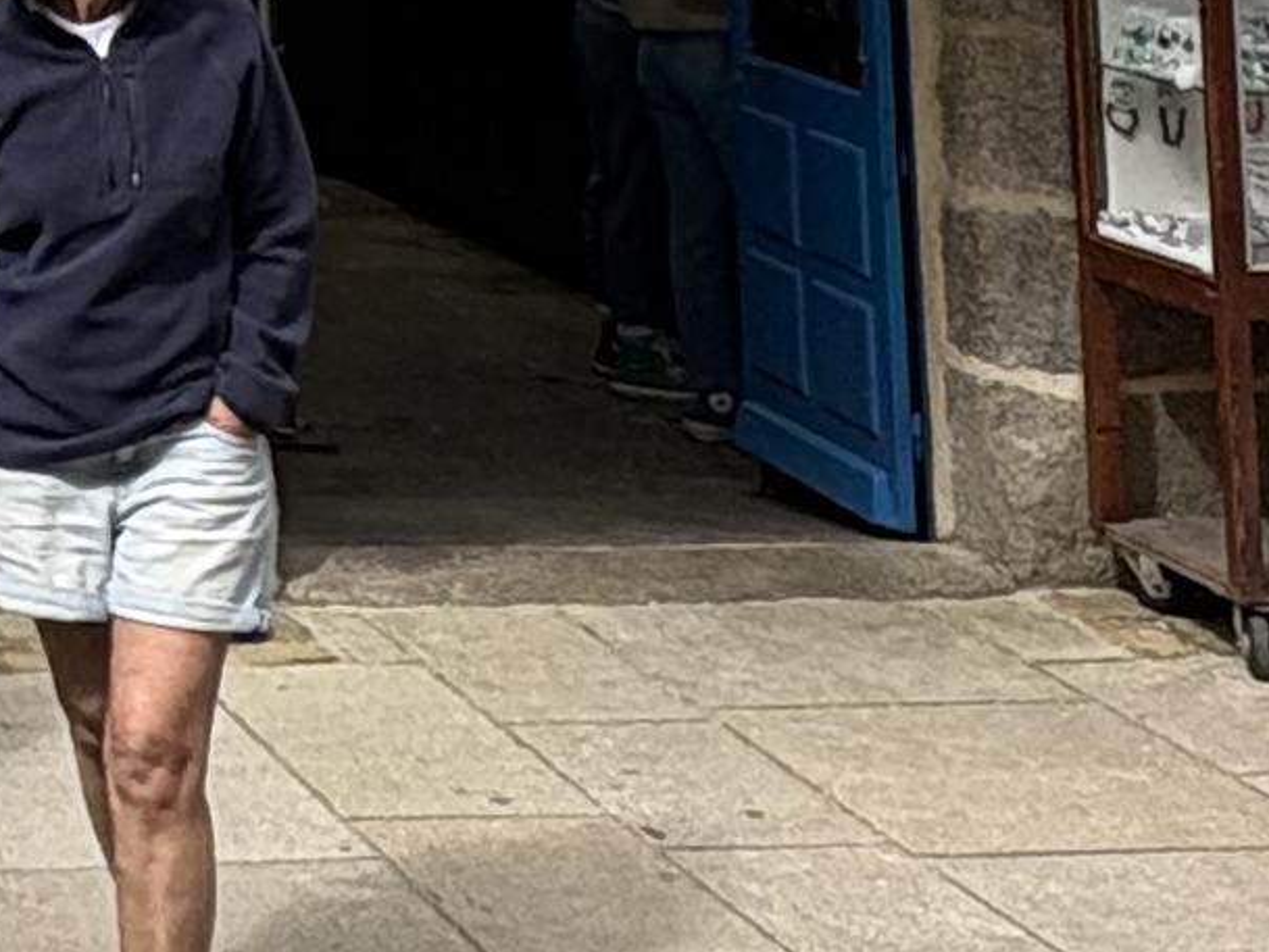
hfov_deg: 17.7
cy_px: -754
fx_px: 3373
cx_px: -915
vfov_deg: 14.2
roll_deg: +0.3
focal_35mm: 92
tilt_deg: +6.7
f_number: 2.2
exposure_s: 1/727
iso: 40
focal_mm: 2.22
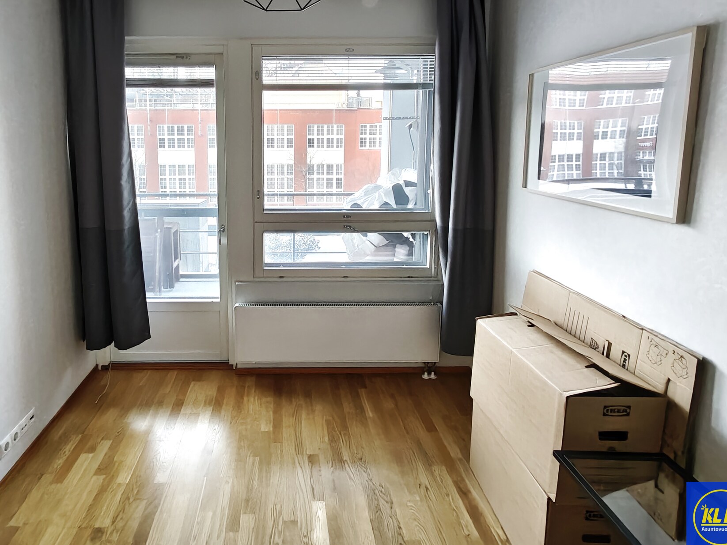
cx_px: 279
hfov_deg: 77.8
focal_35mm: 21
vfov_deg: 62.3
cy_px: 195
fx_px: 441
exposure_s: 1/44
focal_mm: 1.68
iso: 200
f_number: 2.2
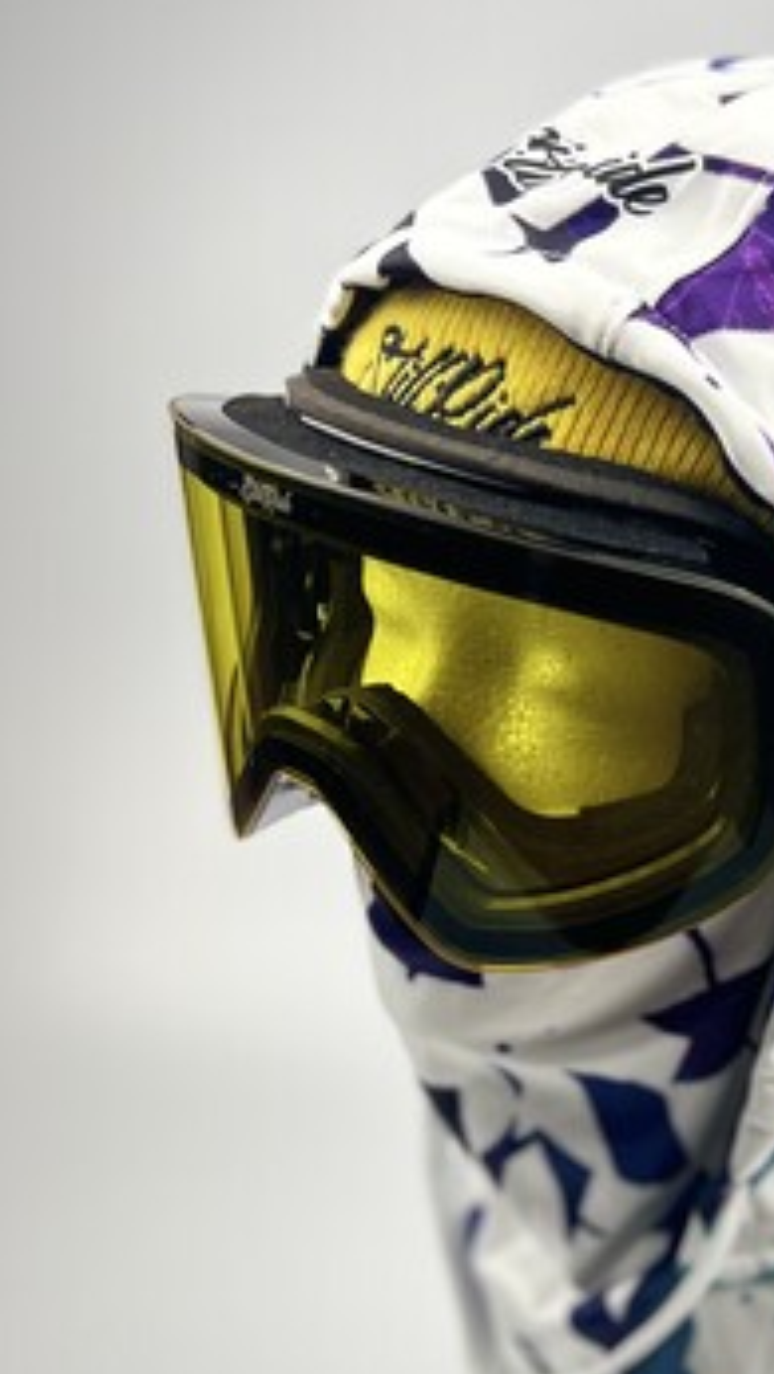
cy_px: 901
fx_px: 1895
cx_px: 752
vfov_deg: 39.4
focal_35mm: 52
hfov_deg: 22.3
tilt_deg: -29.6
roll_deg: -1.4
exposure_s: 1/100
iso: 125
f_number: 1.5
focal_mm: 5.7
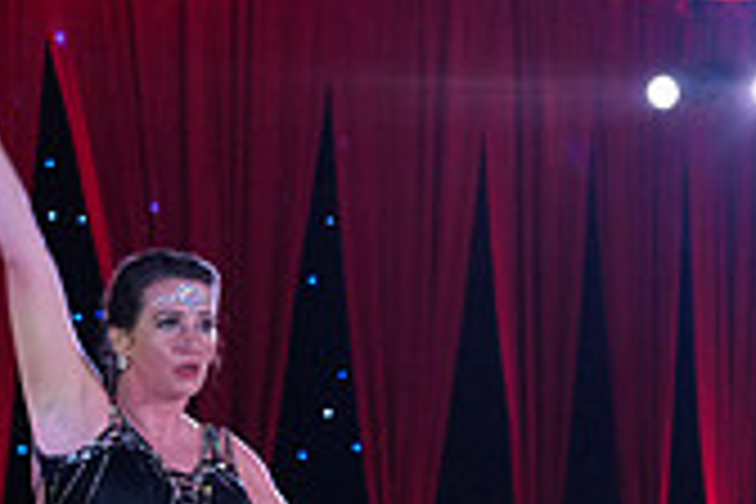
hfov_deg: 10.9
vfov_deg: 7.5
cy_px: 677
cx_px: -468
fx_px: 3780
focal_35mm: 180
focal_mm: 52
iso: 2500
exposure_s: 1/250
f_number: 5
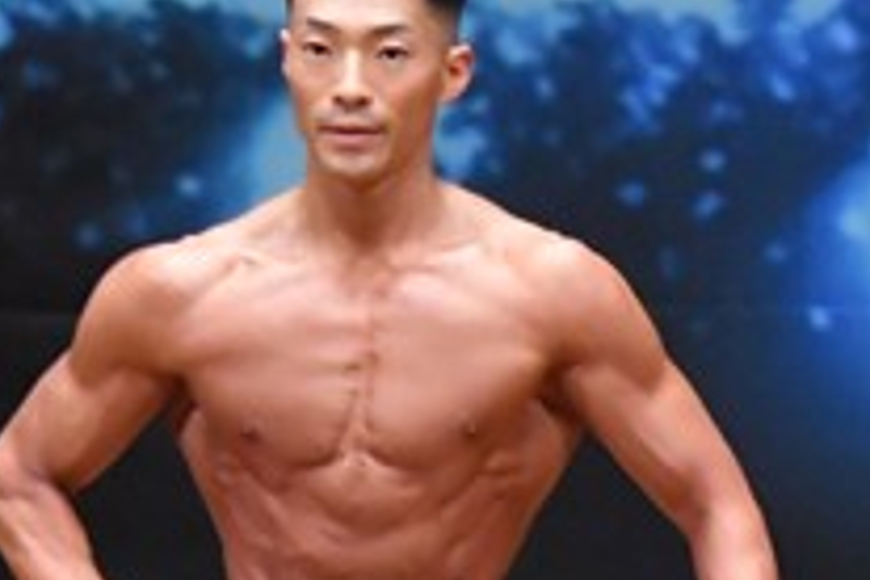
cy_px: 878
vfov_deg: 1.4
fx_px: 24431
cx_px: 994
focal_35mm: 1011
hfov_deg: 2.0
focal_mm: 180
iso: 8000
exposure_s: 1/400
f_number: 5.6
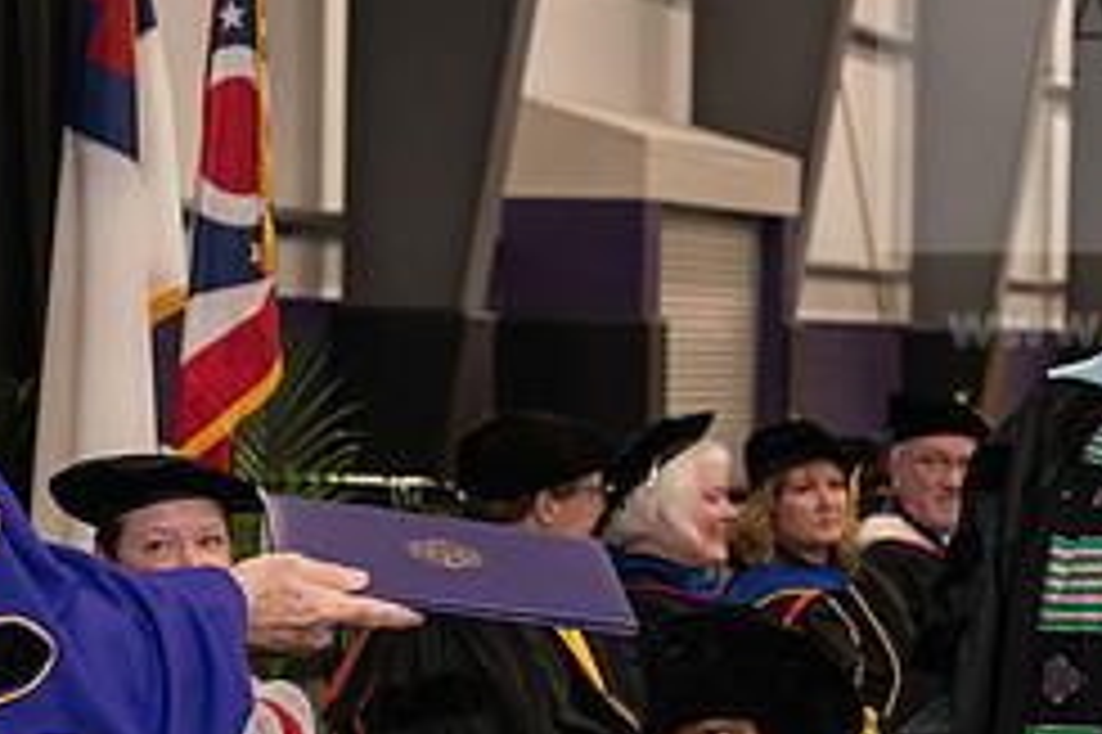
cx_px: 742
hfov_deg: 13.9
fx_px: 4497
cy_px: 421
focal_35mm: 147
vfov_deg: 9.3
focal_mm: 62
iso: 2000
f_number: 5
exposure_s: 1/125
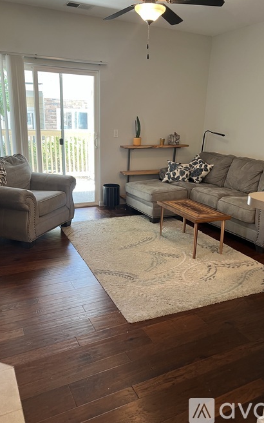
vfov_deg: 66.5
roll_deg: -0.4
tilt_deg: -14.8
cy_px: 209
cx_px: 132
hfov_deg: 44.5
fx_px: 322
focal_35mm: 28
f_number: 1.5
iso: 100
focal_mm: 5.7
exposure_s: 1/60
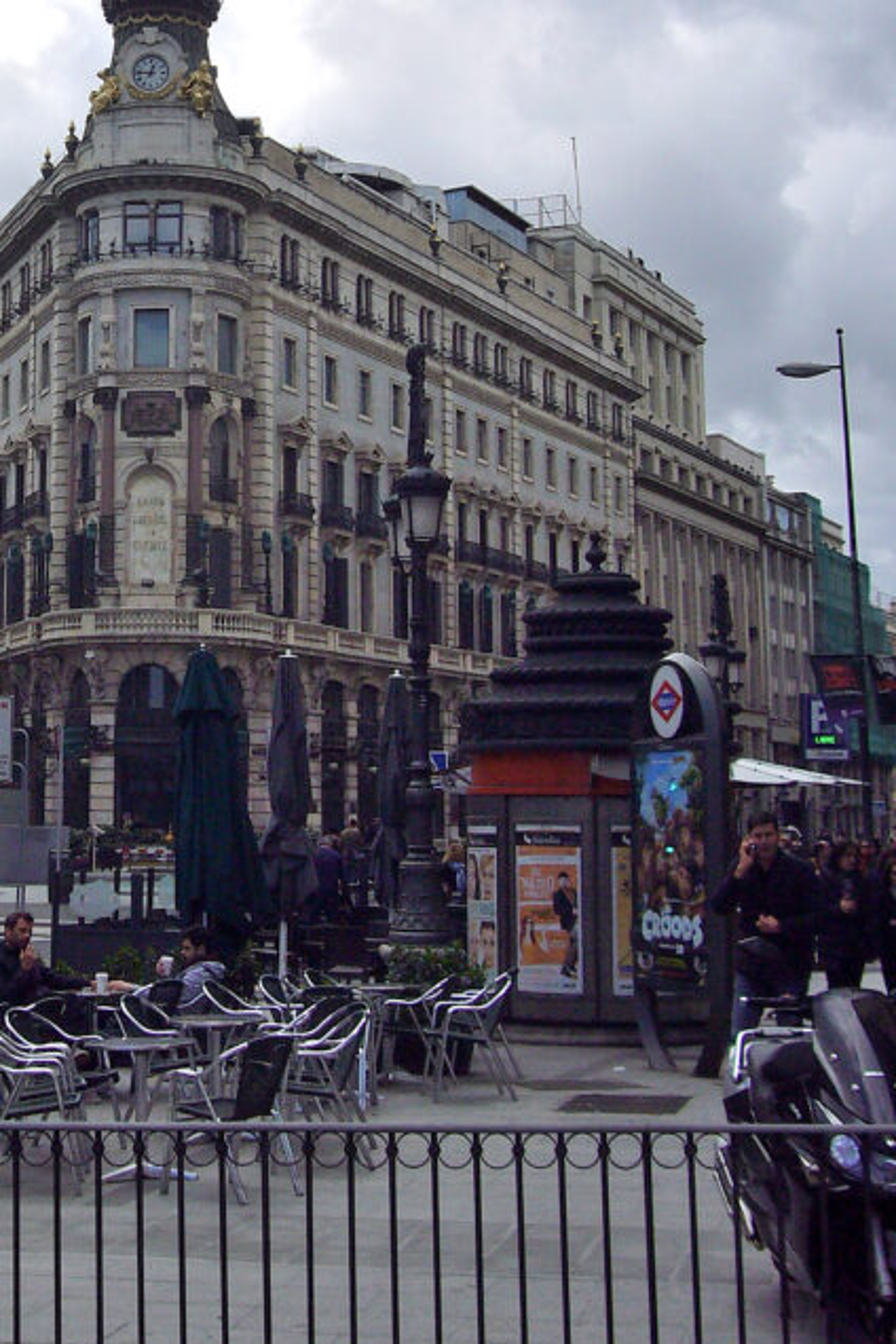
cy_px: 372
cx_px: 135
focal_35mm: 62
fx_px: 2314
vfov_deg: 31.9
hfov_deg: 21.5
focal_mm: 6.1
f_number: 6.3
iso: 80
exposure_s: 1/500
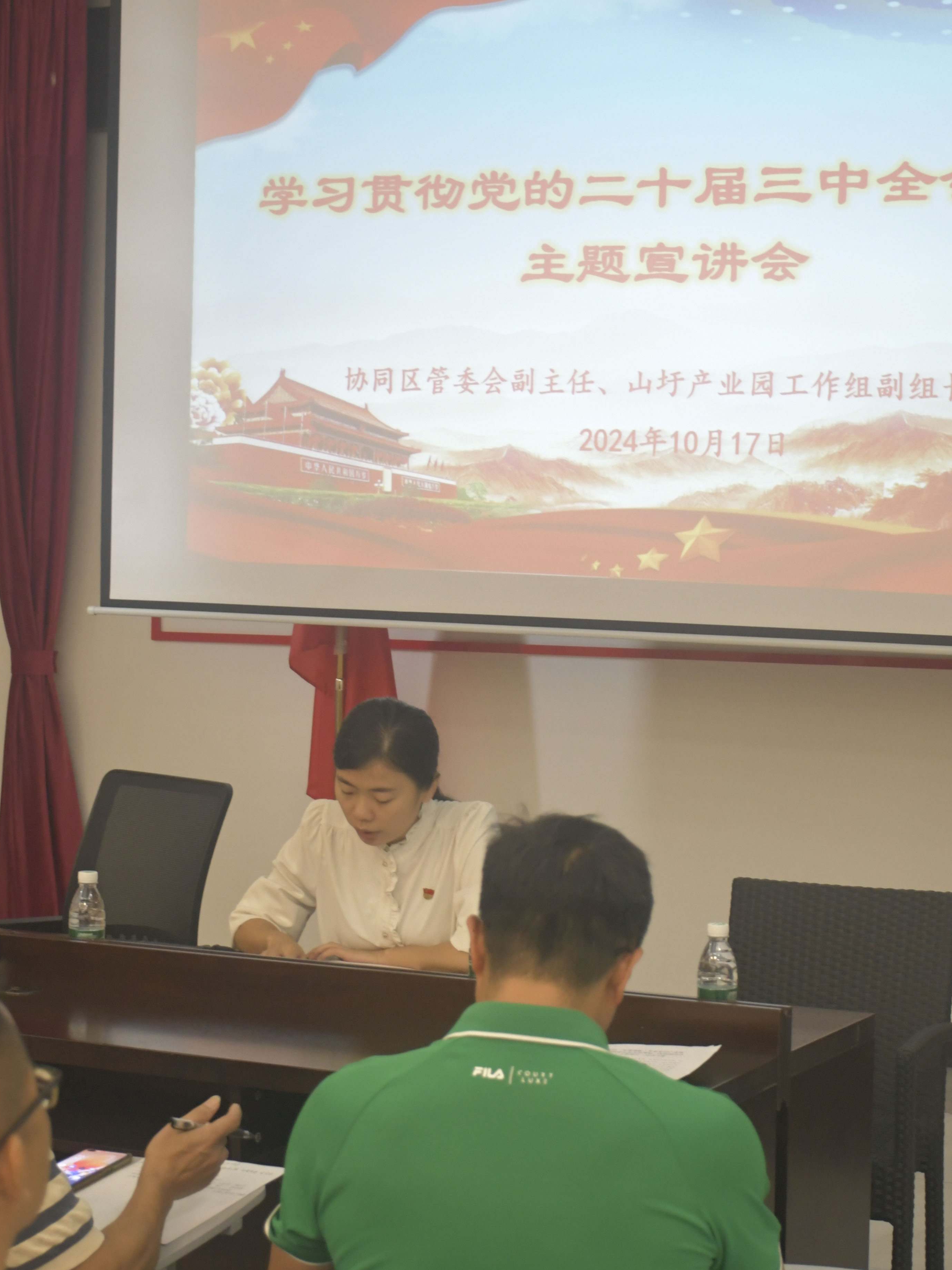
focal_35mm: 74
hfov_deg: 19.9
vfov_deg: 26.3
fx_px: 2714
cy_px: 633
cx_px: 518
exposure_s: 1/50
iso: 2200
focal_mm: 34
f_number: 4.2
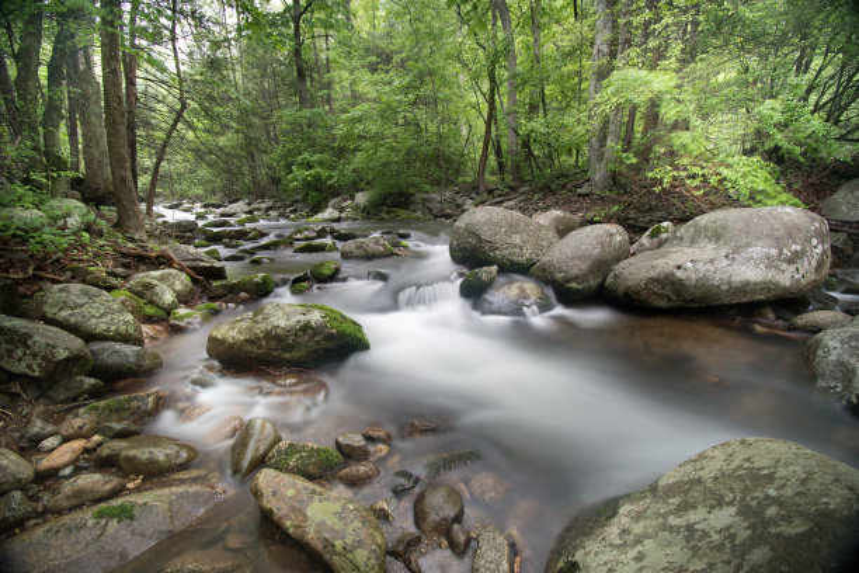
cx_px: 430
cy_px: 286
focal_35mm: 15
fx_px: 358
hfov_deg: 100.4
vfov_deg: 77.3
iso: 100
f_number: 5
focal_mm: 10
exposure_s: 30
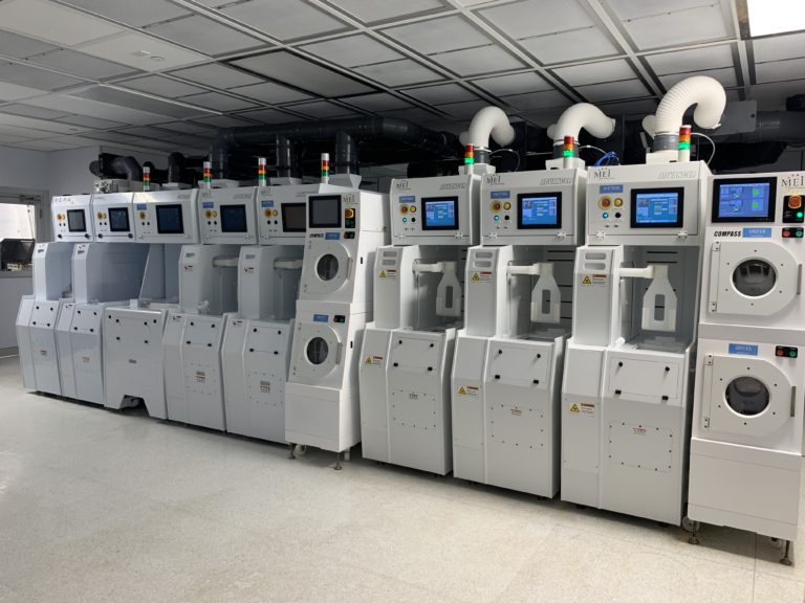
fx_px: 605
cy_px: 302
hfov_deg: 67.3
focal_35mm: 26
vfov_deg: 53.1
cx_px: 402
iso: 64
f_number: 1.8
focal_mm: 4.25
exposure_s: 1/121
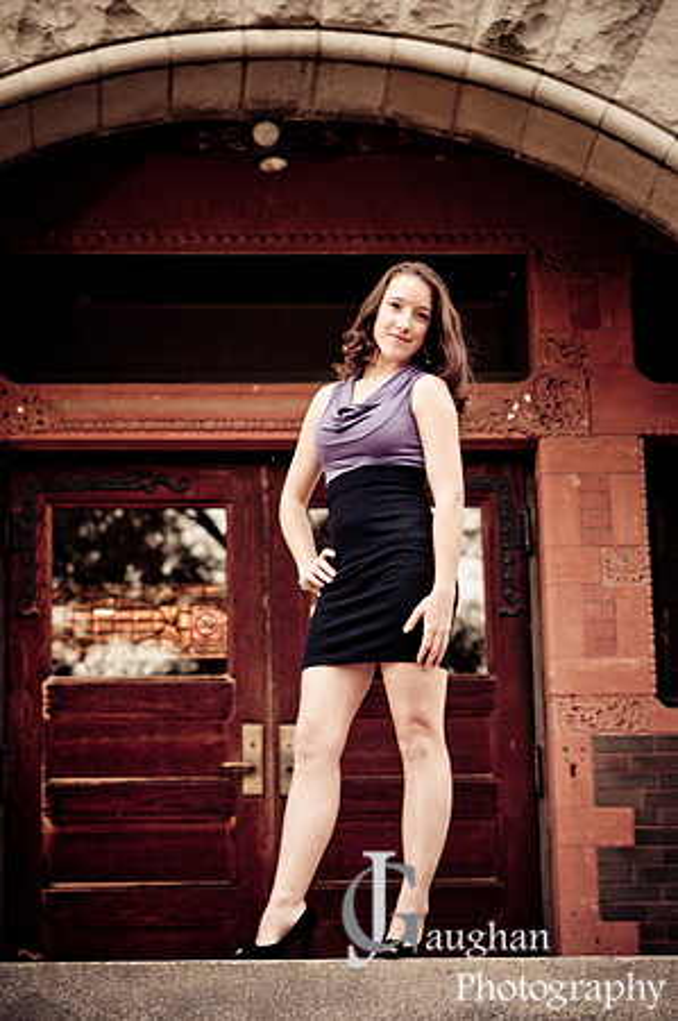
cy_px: 510
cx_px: 339
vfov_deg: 19.5
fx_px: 2973
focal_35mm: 105
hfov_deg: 13.0
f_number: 3.2
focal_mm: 70
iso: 800
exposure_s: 1/40
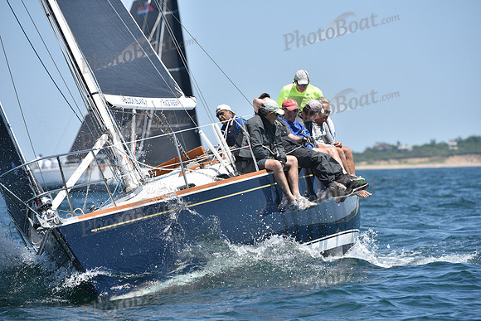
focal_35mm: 310
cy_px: 160
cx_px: 240
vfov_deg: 4.4
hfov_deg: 6.6
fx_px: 4143
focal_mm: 310
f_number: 7.1
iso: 320
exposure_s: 1/1000
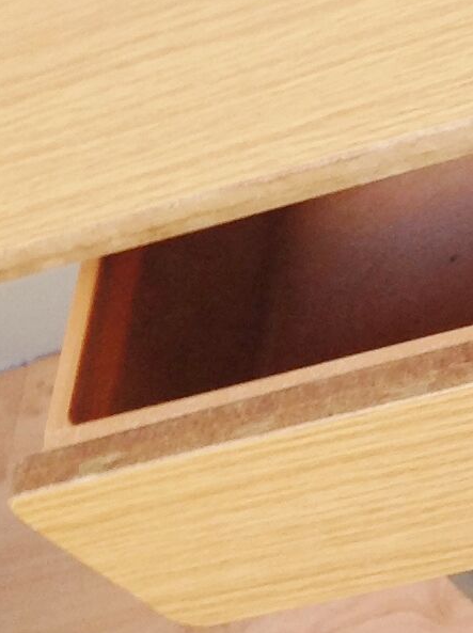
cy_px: -5
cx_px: 739
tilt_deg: -45.0
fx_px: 2795
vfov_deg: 12.8
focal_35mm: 153
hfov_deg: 9.4
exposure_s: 1/17
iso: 50
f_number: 2.4
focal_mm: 4.28
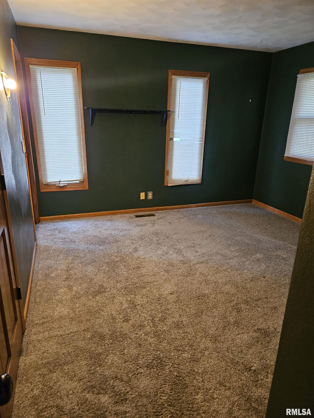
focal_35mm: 23
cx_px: 157
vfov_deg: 73.9
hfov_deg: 58.9
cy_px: 209
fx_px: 278
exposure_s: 1/30
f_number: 1.8
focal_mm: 5.4
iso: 640
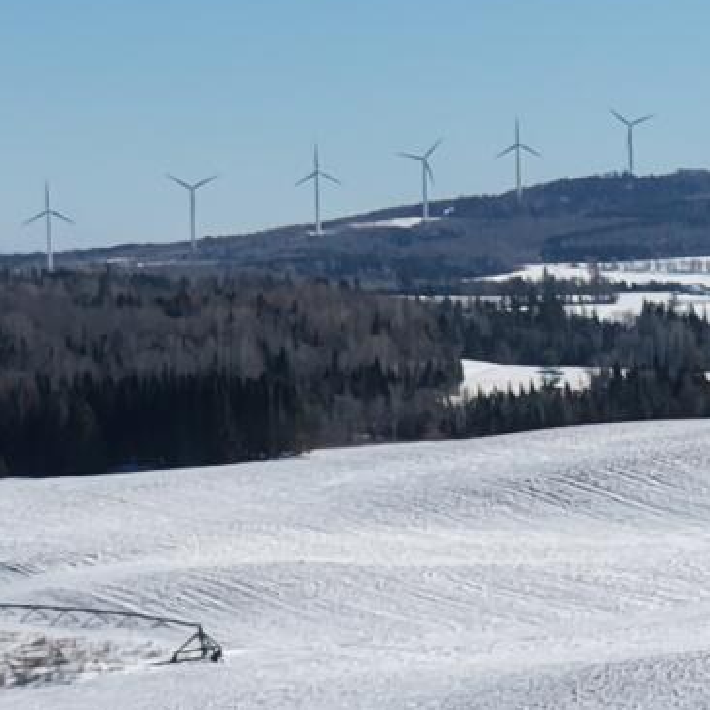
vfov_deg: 10.0
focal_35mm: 175
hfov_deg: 9.7
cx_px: 1005
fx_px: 4061
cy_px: 482
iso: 110
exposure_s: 1/5000
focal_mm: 8.67
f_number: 1.8
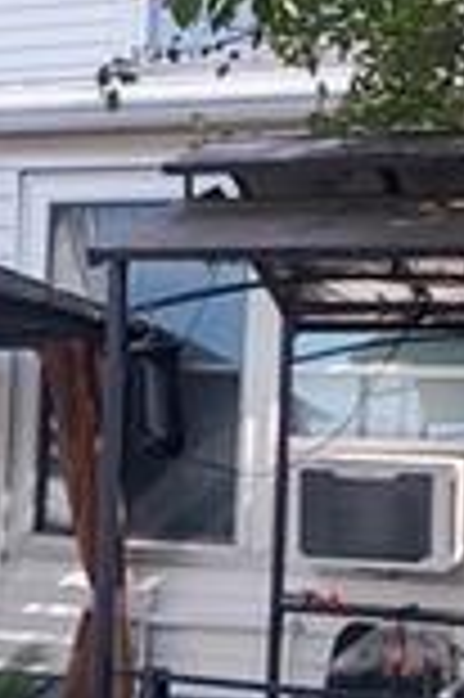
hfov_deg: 9.6
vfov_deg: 14.7
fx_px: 2693
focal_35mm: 139
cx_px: -158
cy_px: 459
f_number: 1.7
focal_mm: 4.75
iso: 100
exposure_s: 1/1347
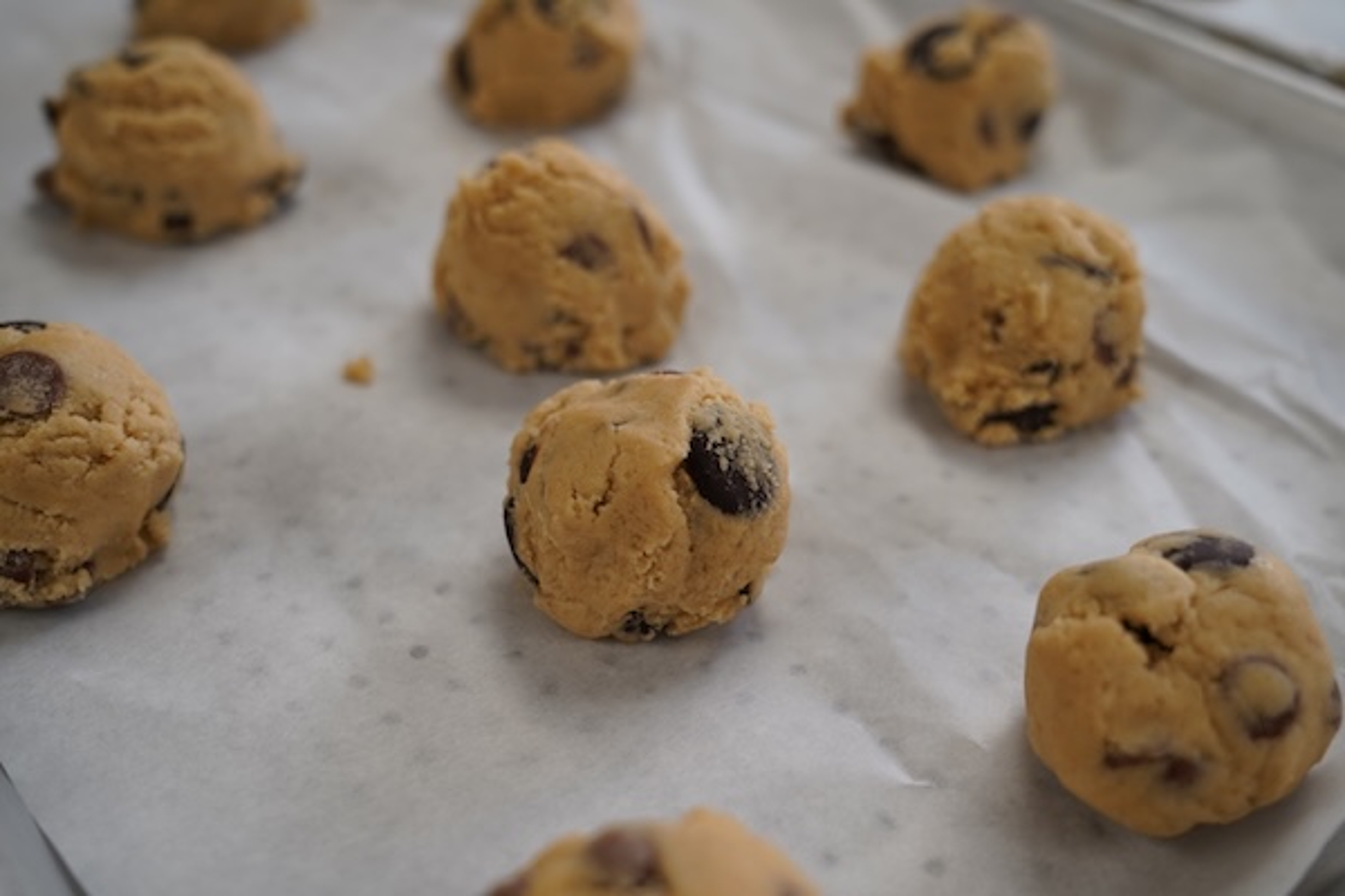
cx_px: 672
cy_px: 448
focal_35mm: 42
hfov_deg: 46.4
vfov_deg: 31.9
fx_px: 1569
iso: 200
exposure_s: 1/50
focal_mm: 42
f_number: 5
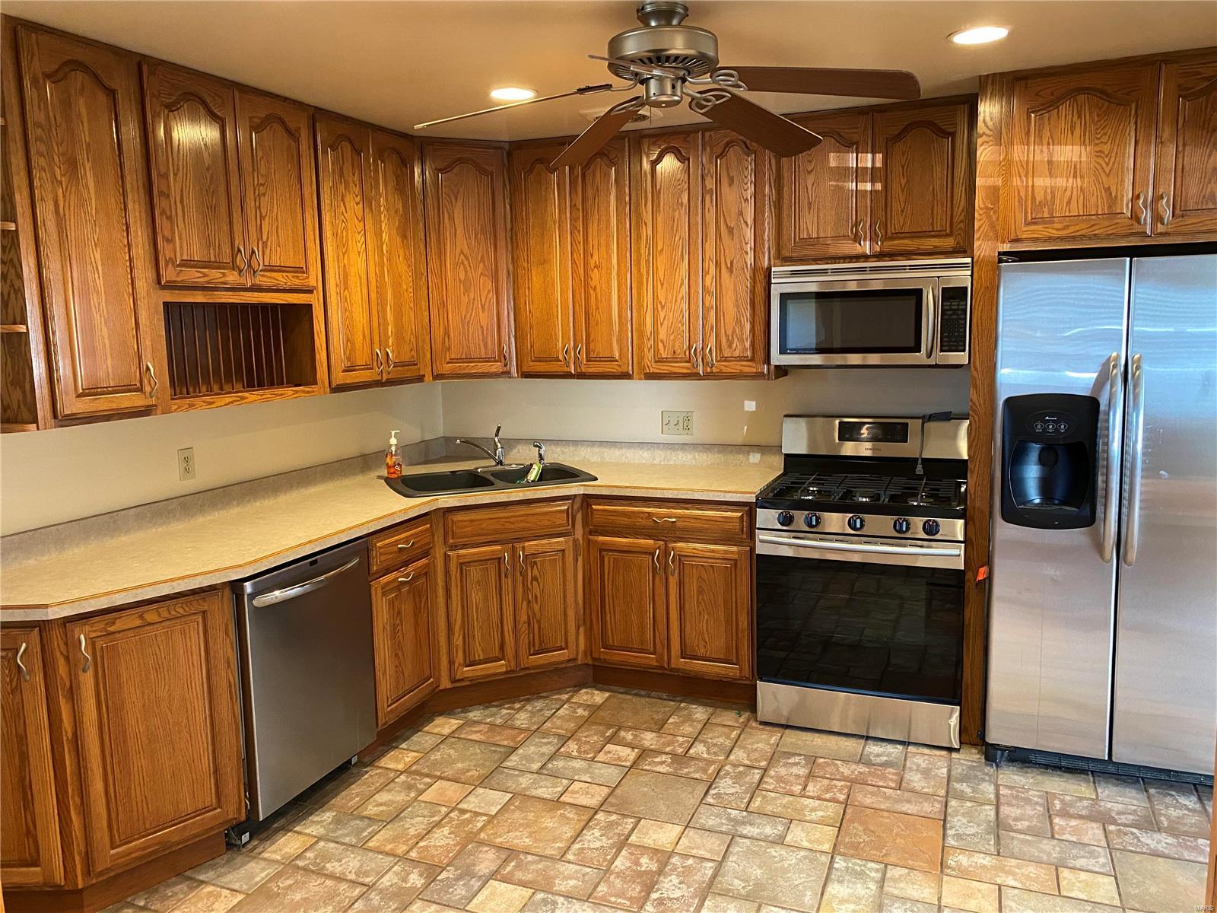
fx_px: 914
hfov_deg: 67.3
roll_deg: +0.8
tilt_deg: -7.3
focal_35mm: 26
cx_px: 608
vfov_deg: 53.1
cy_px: 456
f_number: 1.8
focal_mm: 4.25
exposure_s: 1/40
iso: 400
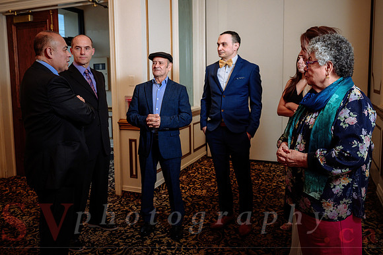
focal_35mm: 31
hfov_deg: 59.6
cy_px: 111
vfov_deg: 41.8
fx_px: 334
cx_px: 187
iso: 500
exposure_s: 1/200
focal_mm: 26.5
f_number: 4.5
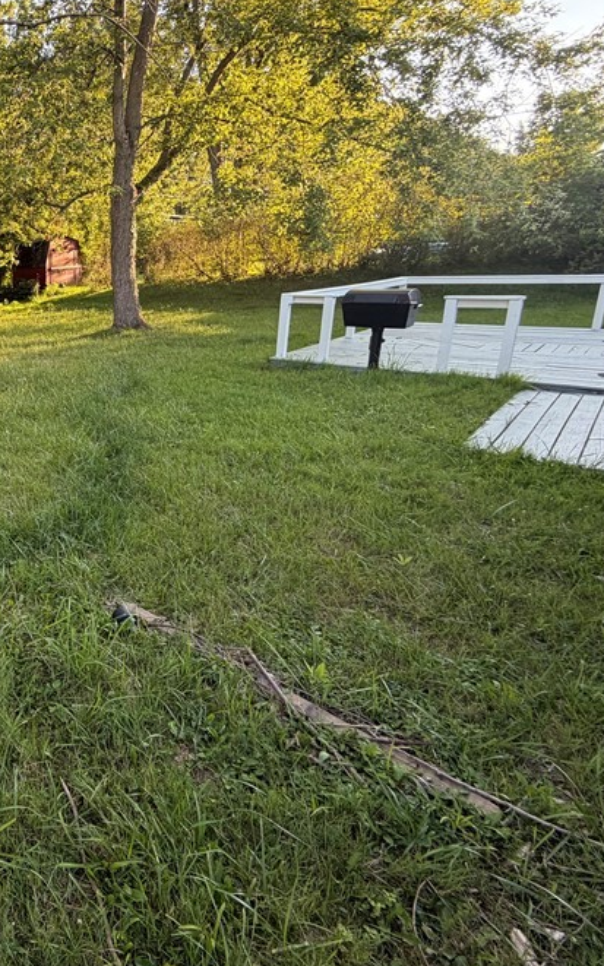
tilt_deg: -14.8
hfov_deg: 43.5
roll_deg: +2.2
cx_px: -29
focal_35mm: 23
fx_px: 606
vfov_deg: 76.8
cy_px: 418
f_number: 2.2
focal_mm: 2.22
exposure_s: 1/121
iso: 80
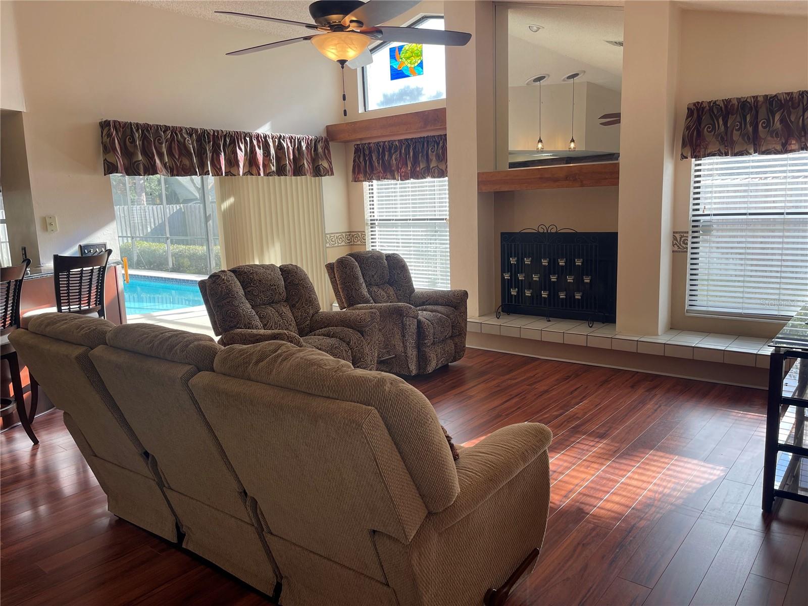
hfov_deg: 69.4
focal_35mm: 25
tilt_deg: -9.2
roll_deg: +2.1
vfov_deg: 54.9
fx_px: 584
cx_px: 404
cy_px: 303
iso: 32
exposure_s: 1/161
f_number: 1.6
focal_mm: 5.1
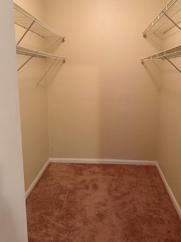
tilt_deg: -8.8
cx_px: 103
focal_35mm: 28
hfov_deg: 49.6
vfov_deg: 63.1
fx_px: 195
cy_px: 102
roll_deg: -1.3
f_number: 1.78
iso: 640
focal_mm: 6.76
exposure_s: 1/40
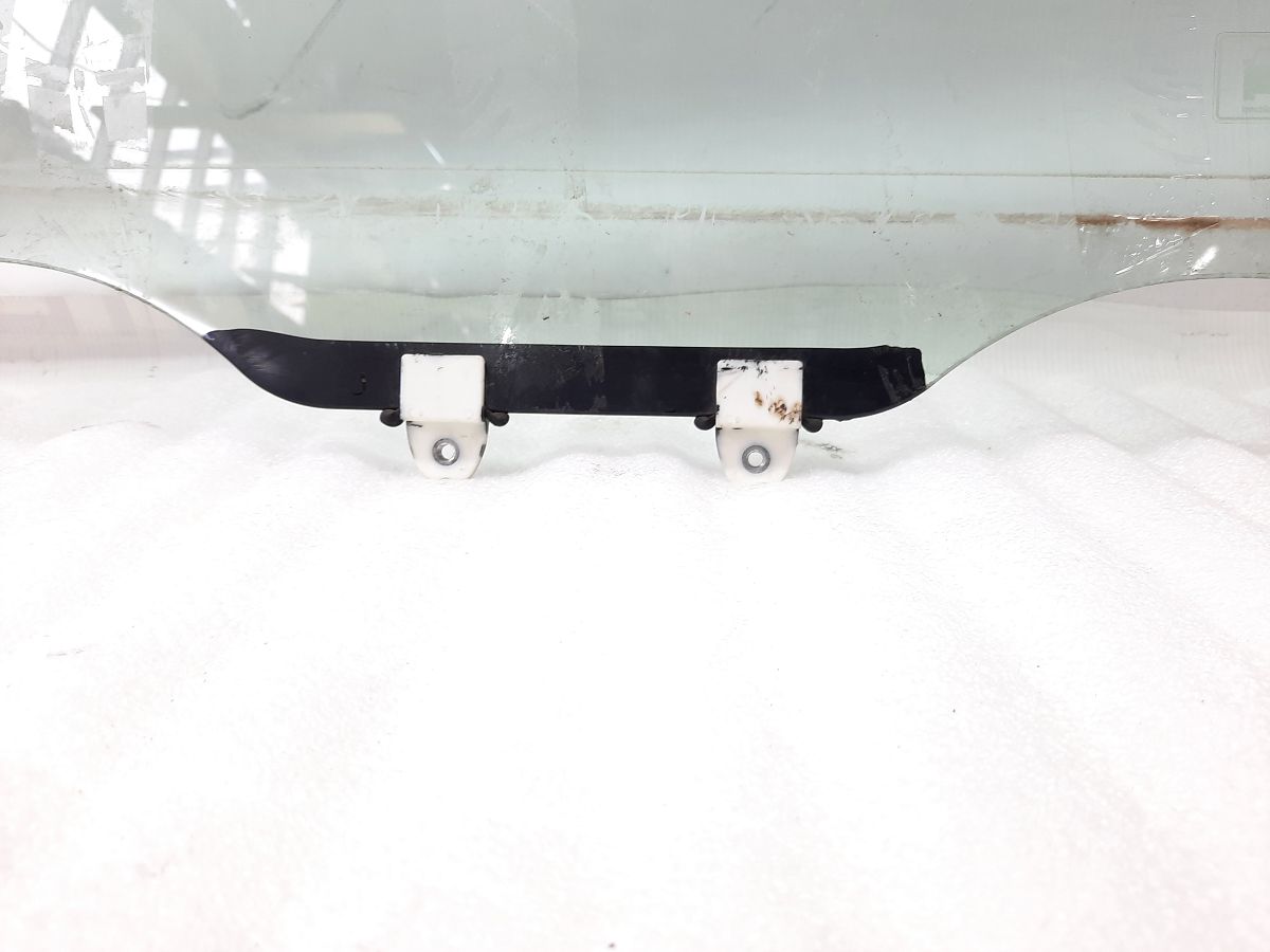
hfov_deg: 69.4
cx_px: 635
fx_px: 917
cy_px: 476
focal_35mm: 25
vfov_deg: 54.9
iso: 100
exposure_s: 1/50
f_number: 2
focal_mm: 4.6
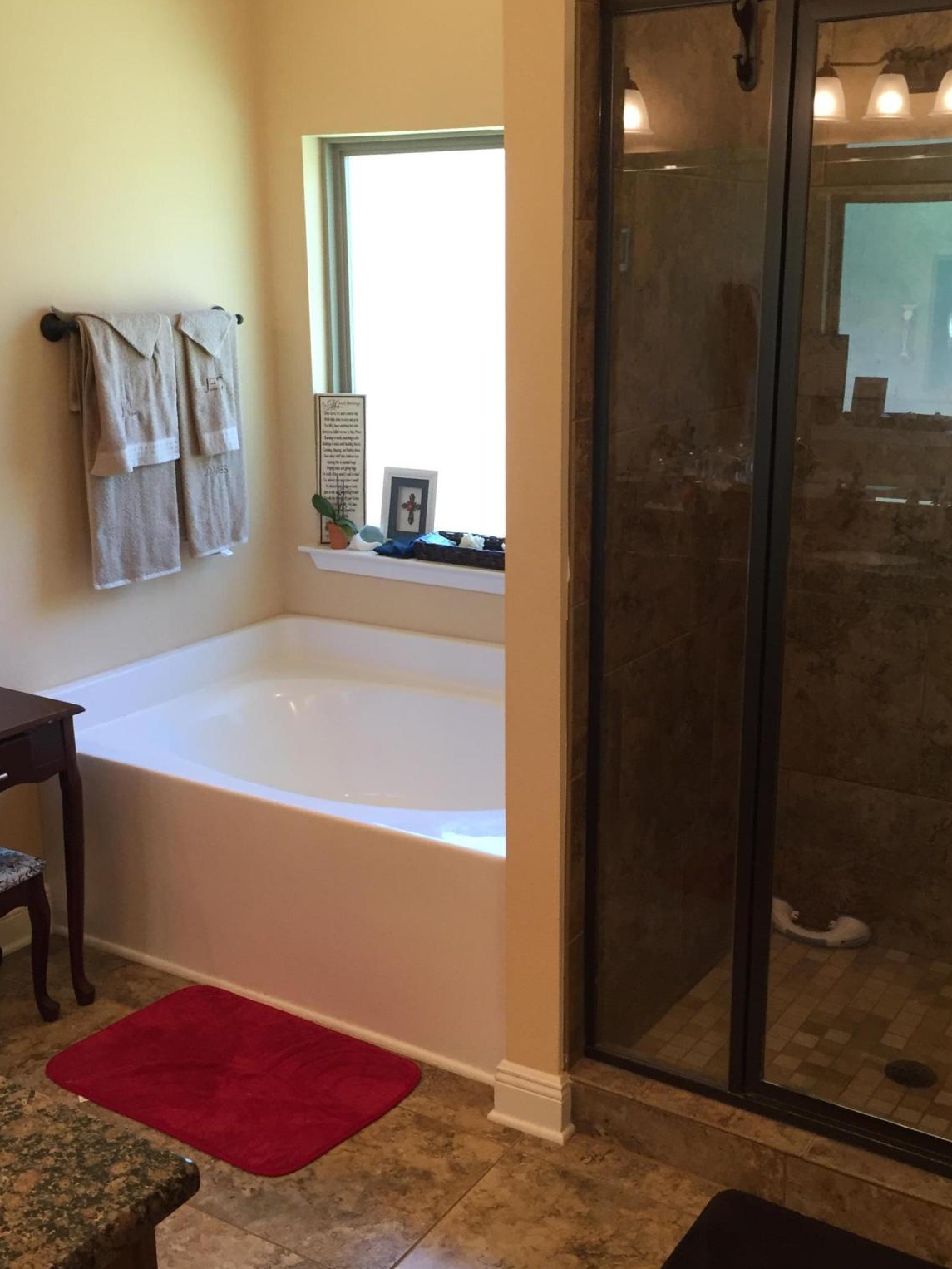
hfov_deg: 37.7
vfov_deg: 49.0
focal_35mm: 38
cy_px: 654
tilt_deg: -14.4
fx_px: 1393
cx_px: 466
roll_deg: +1.0
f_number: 2.2
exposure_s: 1/30
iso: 50
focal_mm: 4.15
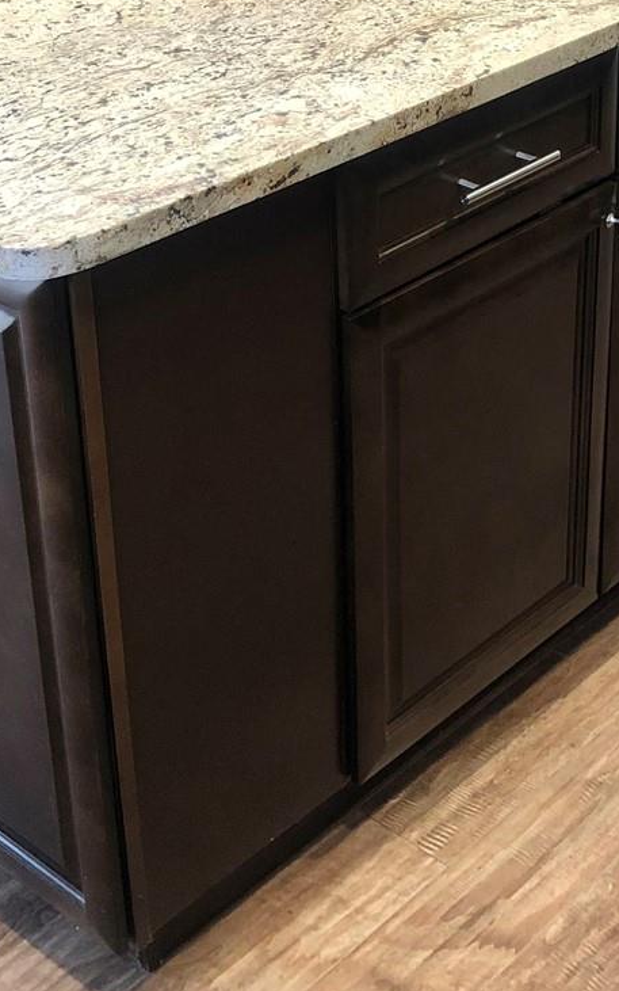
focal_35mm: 65
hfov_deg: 19.9
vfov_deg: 31.2
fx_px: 1754
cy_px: 294
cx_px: 448
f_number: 1.8
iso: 50
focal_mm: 3.99
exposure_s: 1/15
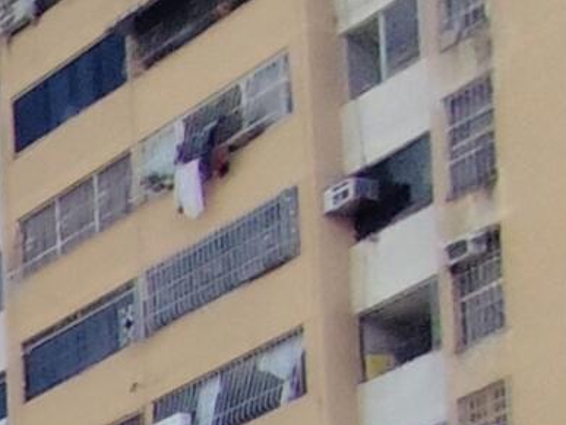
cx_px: -1600
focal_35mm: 124
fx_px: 2029
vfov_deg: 9.1
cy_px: 1363
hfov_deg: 8.6
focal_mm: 1.65
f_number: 2.2
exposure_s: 1/1623
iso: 50
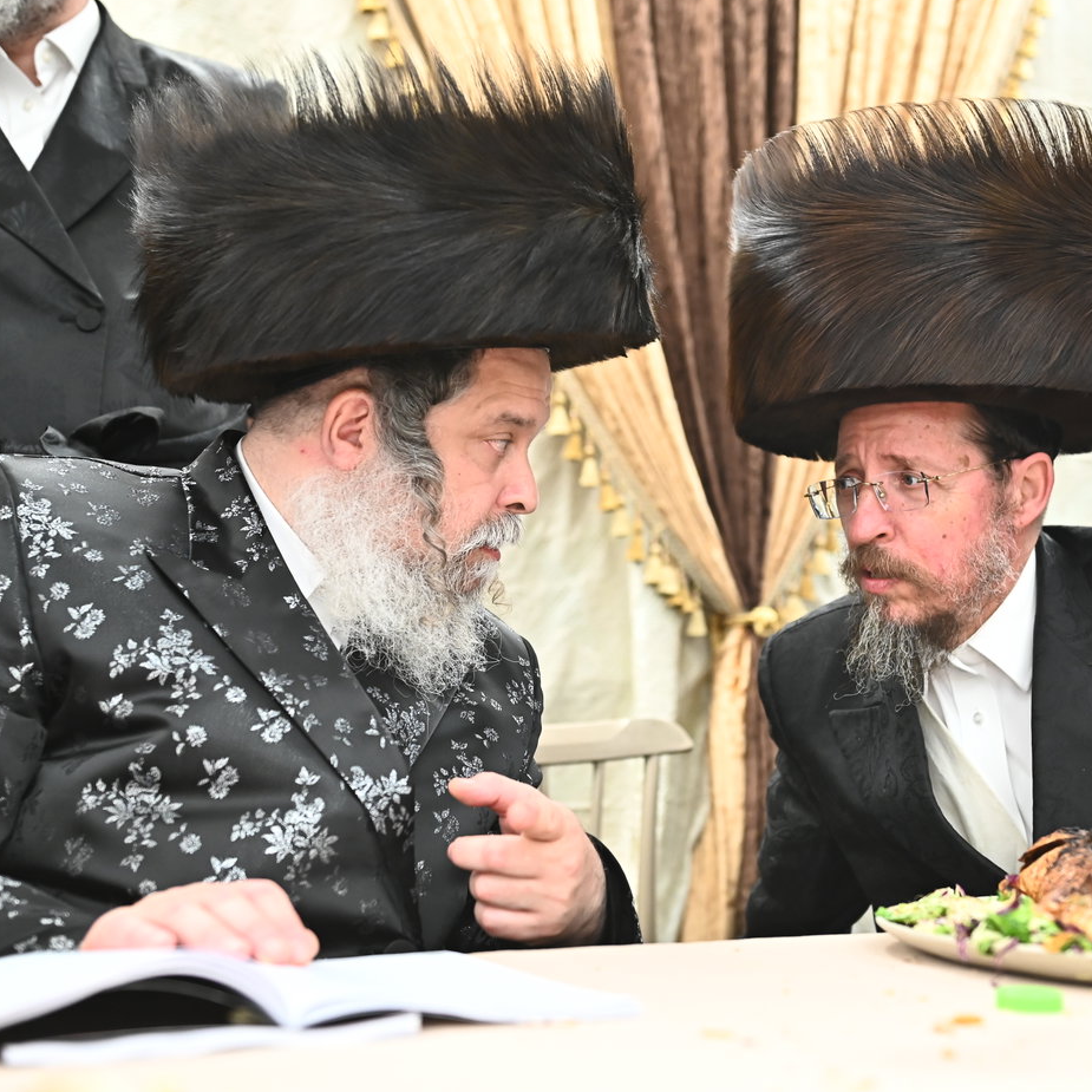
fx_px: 1927
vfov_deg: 31.6
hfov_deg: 31.6
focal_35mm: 54
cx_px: 607
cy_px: 542
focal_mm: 42
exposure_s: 1/200
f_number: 3.2
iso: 2000
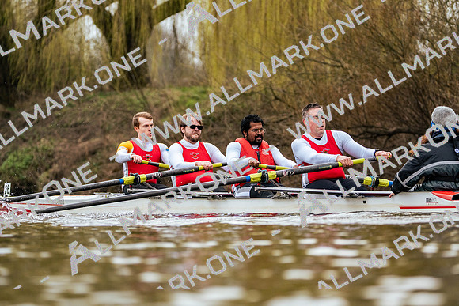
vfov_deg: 5.1
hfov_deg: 7.7
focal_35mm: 268
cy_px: 153
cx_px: 230
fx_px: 3418
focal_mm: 268
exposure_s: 1/2000
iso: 2000
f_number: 6.3
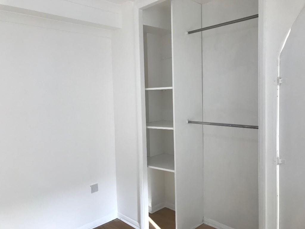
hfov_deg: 63.4
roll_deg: +1.5
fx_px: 247
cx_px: 152
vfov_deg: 49.7
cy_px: 114
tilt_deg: -3.1
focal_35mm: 28
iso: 25
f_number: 1.8
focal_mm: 3.99
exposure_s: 1/100
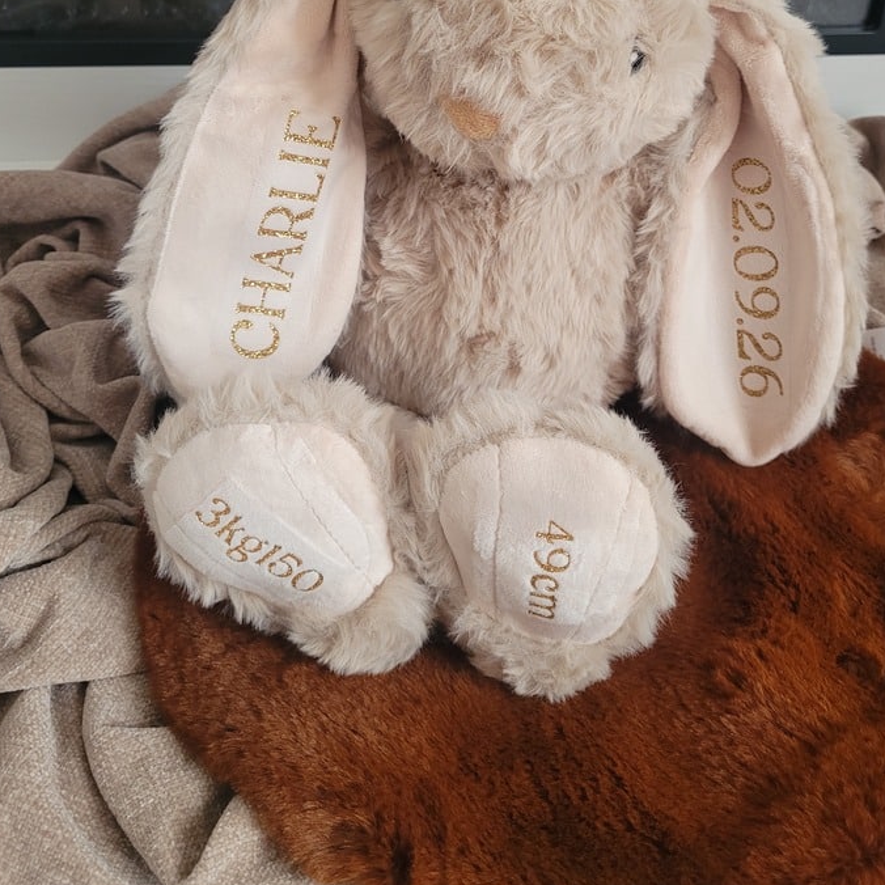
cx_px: 458
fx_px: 983
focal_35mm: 34
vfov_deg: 47.2
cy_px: 255
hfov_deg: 48.4
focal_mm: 5.4
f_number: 1.8
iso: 250
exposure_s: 1/40
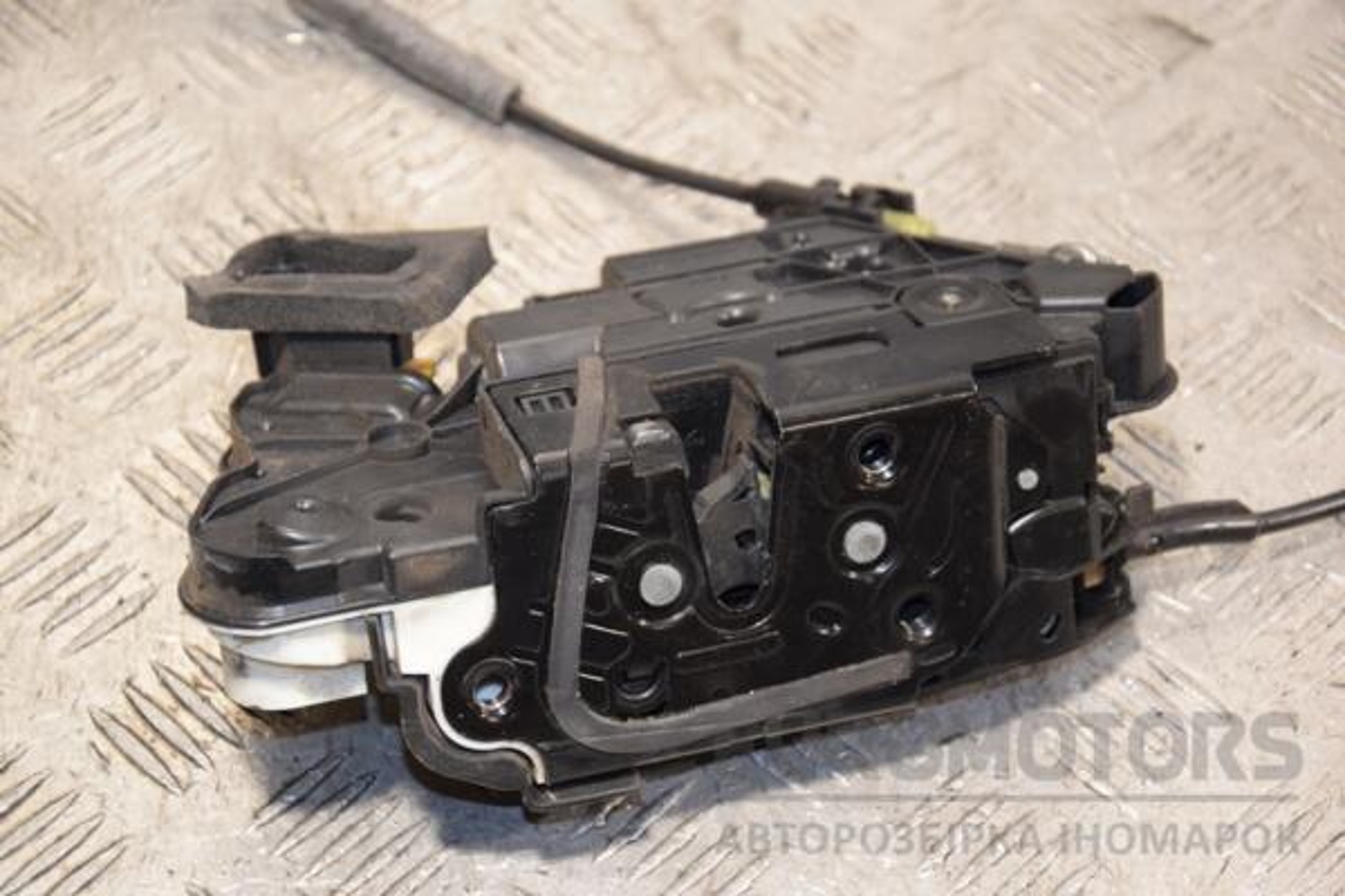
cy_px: 448
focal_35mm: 99
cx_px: 672
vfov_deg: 13.8
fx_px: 3698
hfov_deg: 20.6
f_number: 5.3
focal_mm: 66
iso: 800
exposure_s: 1/100
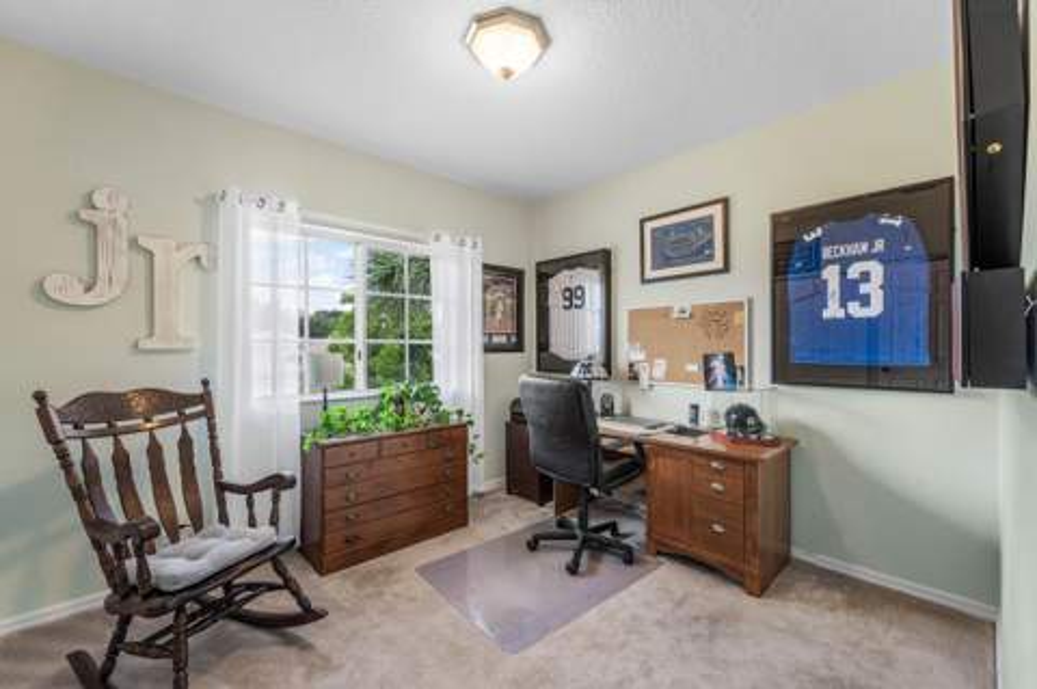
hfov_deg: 101.6
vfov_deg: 78.3
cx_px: 518
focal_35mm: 15
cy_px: 344
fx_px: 423
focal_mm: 14.7
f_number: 8
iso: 160
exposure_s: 1/20
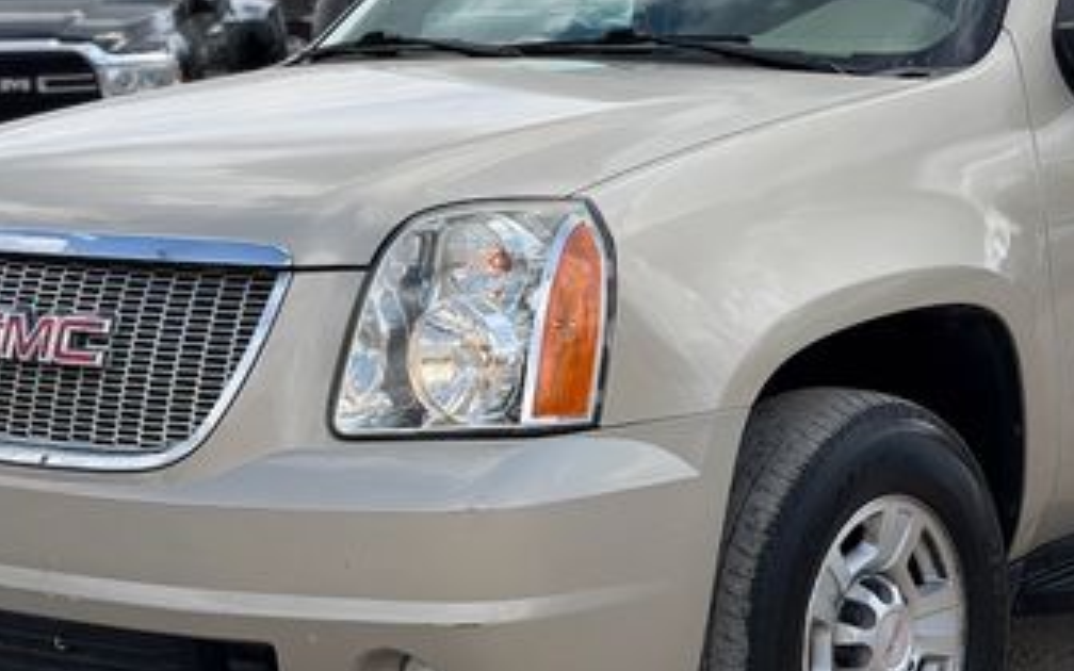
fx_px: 2839
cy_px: 185
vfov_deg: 13.4
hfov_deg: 21.3
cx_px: 754
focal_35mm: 97
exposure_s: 1/4098
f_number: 1.78
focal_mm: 6.76
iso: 64
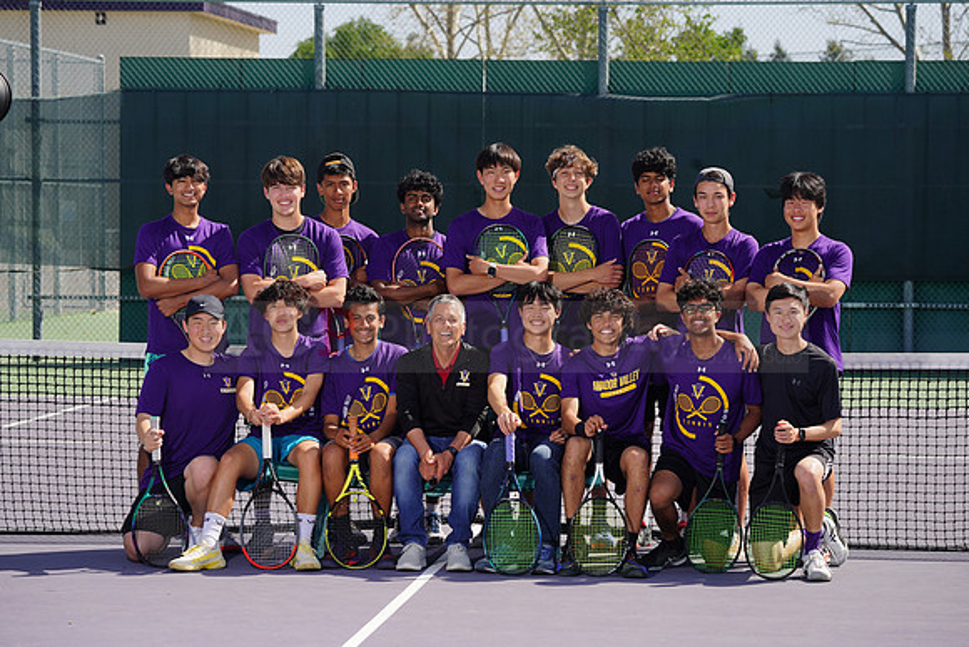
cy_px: 324
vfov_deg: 10.4
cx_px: 484
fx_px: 3554
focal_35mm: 132
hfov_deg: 15.5
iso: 100
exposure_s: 1/250
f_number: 9
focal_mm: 132
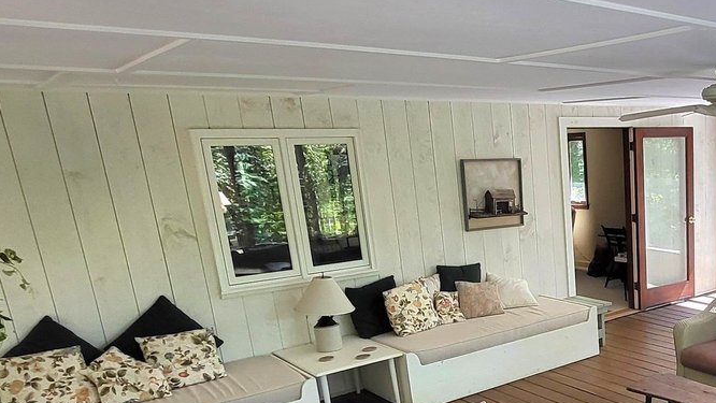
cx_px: 650
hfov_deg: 51.0
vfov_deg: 33.2
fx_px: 646
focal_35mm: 34
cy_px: 349
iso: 125
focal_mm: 1.74
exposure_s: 1/60.2
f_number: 2.2
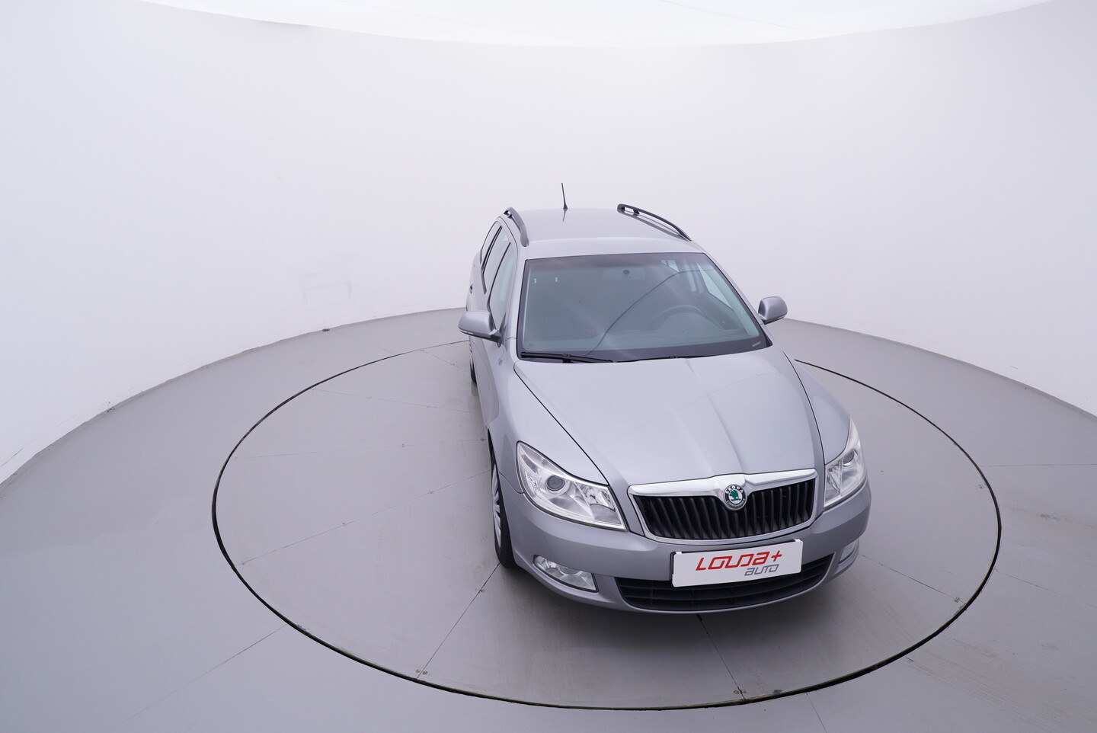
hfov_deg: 77.3
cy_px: 366
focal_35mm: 22
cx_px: 548
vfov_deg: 56.2
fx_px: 686
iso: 200
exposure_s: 1/80
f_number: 5
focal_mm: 15
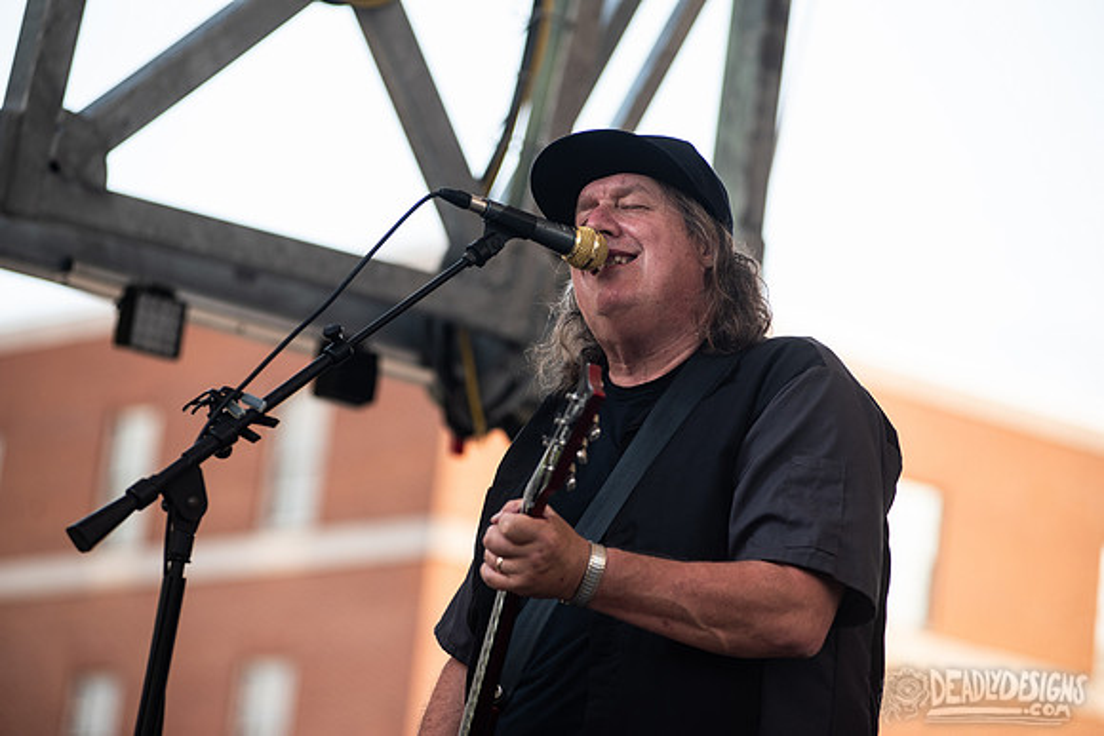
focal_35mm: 145
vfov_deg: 9.5
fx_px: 4447
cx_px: 552
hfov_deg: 14.2
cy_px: 368
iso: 400
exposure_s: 1/400
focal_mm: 145
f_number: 4
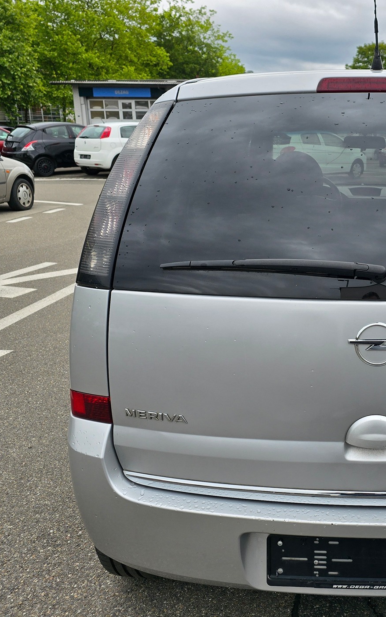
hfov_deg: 34.2
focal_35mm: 35
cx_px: 353
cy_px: 311
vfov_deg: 55.3
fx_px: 589
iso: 16
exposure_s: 1/180
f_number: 1.7
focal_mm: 6.3
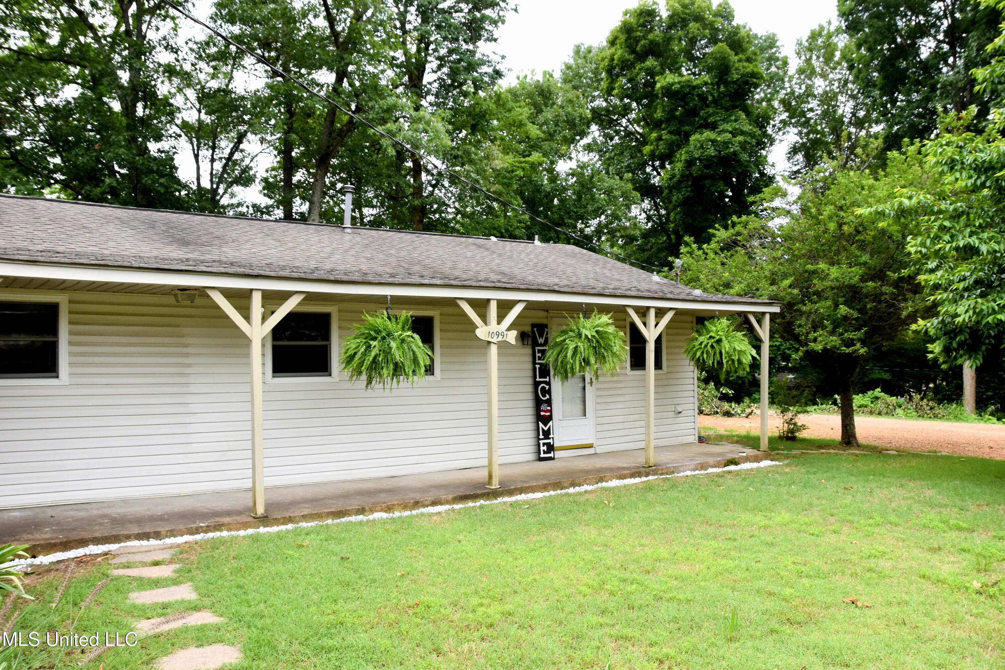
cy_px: 335
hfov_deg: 67.4
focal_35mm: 27
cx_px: 502
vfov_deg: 47.9
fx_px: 754
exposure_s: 1/250
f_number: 5.6
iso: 400
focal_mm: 18
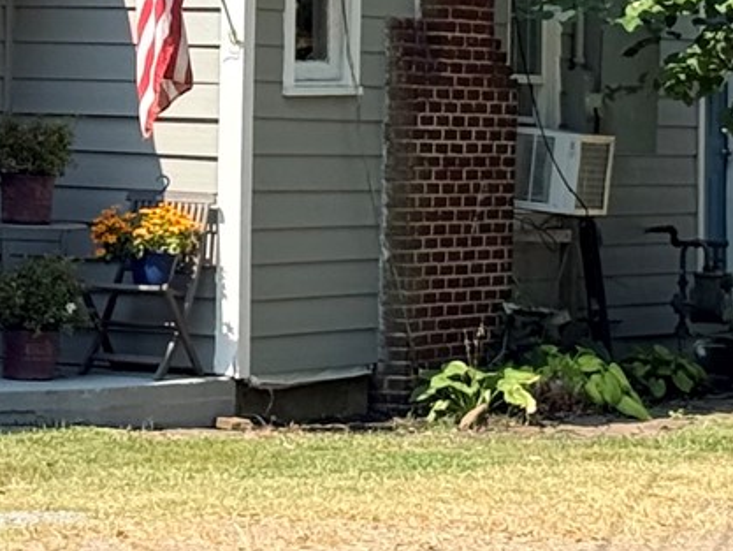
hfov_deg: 8.8
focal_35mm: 221
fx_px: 4681
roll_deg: -1.2
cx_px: -156
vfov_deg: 6.7
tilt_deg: +1.0
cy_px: -48
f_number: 1.78
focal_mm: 6.76
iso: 64
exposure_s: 1/2865
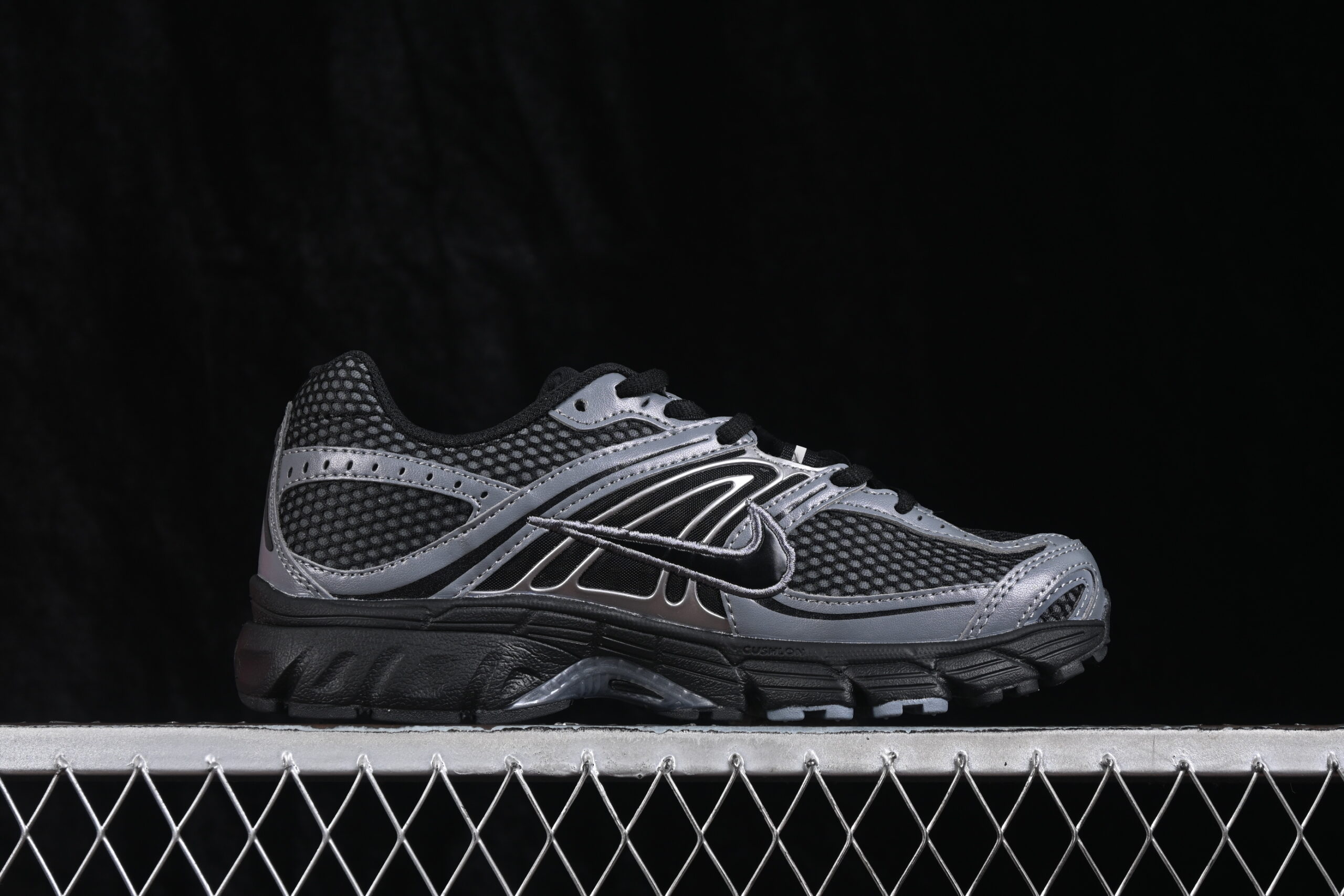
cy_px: 448
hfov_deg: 27.0
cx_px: 672
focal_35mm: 75
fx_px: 2800
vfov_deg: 18.2
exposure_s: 1/60
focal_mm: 50
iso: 160
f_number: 6.3
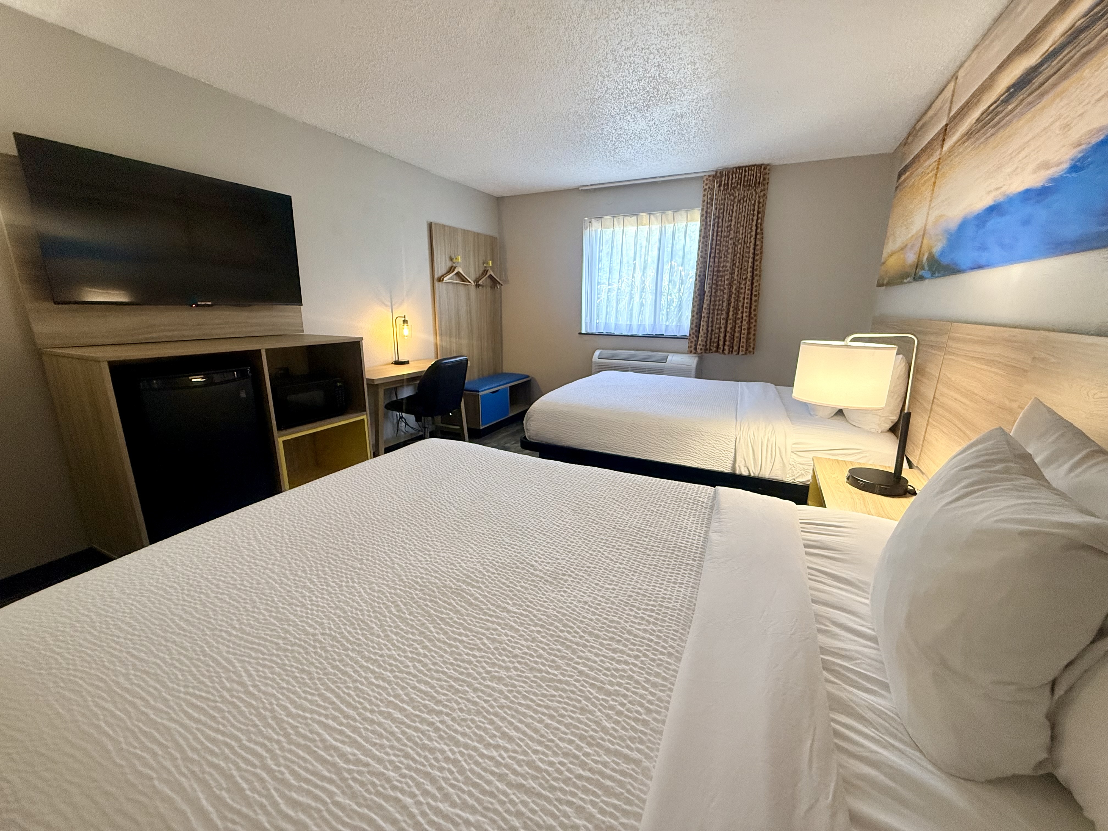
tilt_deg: -13.8
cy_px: 416
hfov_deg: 102.1
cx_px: 554
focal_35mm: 14
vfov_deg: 85.7
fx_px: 448
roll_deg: -0.3
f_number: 2.2
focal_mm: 2.22
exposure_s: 1/120
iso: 320
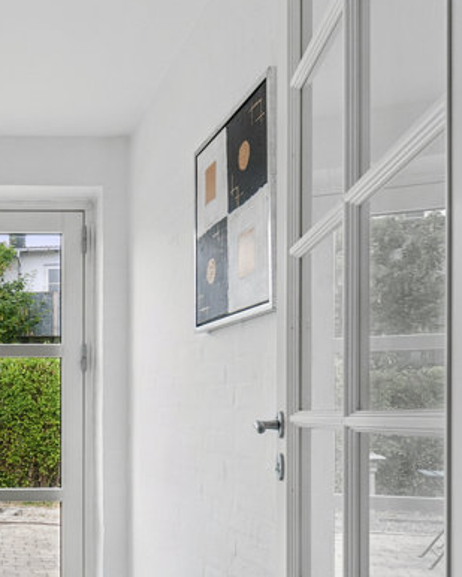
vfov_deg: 51.1
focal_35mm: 35
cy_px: 357
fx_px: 598
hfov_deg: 35.0
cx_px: -69
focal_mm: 12
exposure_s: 1/50
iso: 200
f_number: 10
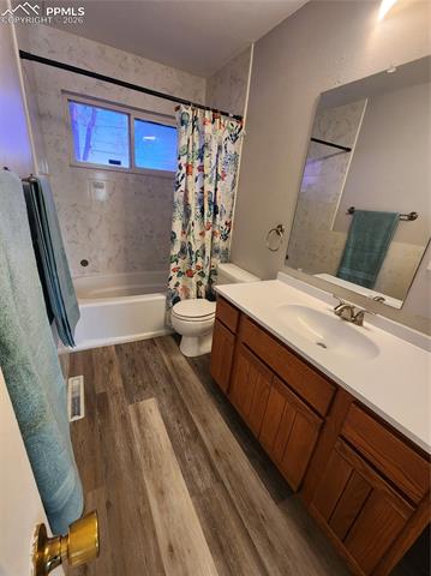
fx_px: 216
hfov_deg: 89.8
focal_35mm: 13
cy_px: 288
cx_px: 216
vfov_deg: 106.2
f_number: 2.2
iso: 250
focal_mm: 2.2
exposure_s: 1/60
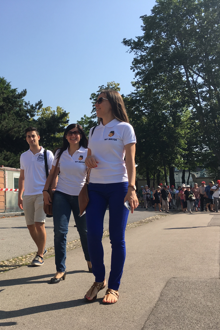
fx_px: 376
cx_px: 36
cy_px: 168
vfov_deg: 47.4
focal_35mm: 41
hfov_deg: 31.6
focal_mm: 4.15
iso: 25
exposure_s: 1/1326
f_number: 2.2
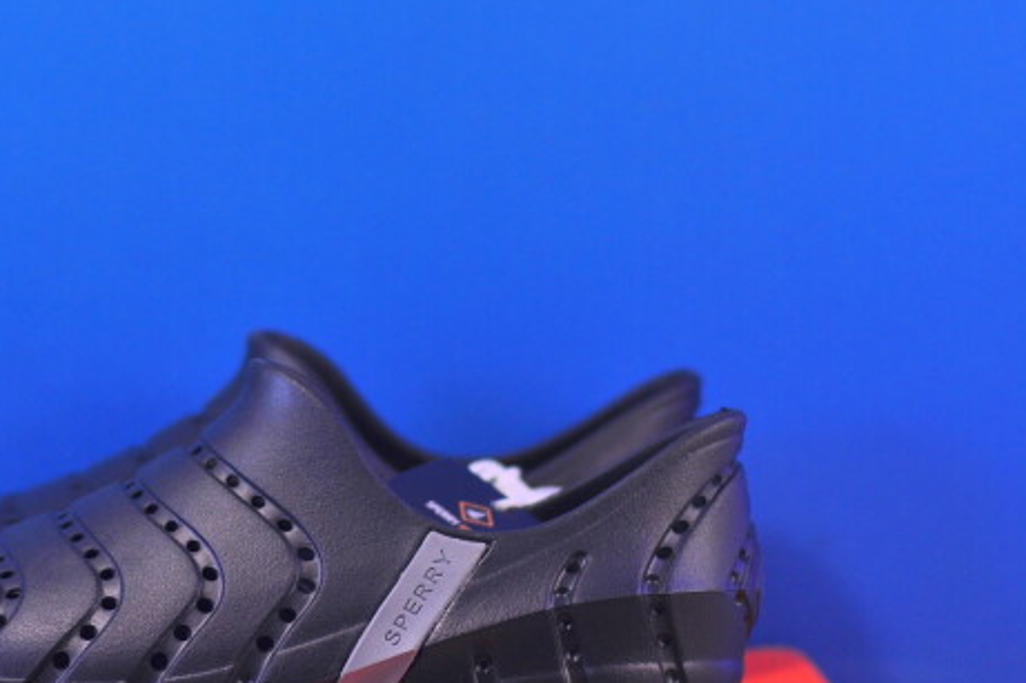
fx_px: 3703
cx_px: 269
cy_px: 304
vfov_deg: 10.5
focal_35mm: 130
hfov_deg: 15.7
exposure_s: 1/320
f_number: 2.5
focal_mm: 50
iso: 250
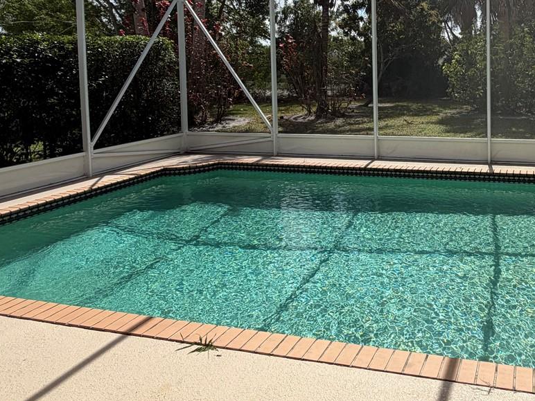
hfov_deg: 56.6
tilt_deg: -2.8
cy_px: 82
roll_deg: +1.5
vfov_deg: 45.8
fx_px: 448
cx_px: 438
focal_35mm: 29
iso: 25
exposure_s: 1/770
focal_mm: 2.22
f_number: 2.2
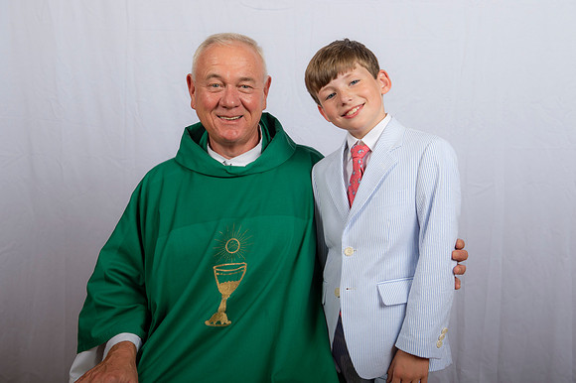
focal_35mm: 52
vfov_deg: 26.0
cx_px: 288
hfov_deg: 38.2
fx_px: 831
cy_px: 192
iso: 320
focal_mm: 52
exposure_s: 1/200
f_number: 8
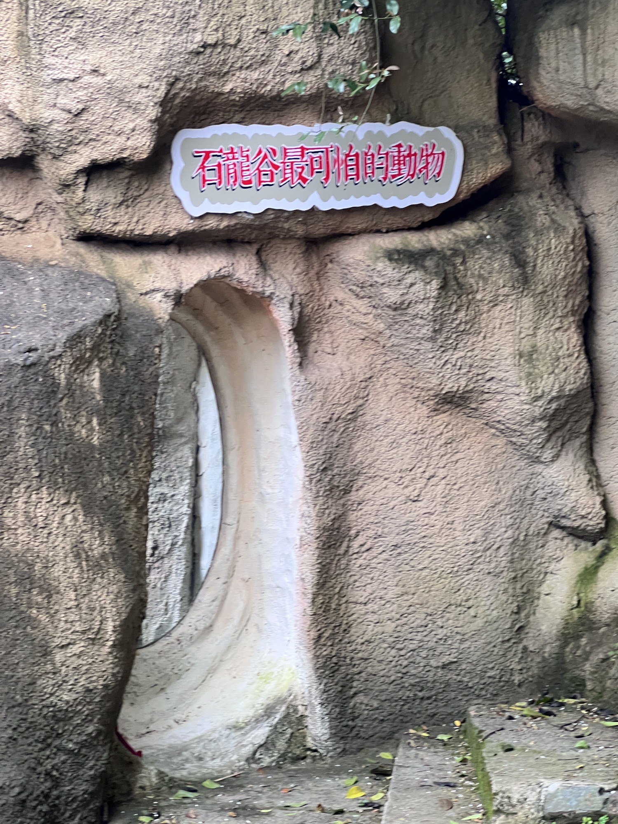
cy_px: 412
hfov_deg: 19.1
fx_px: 1833
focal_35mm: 77
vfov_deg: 25.3
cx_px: 309
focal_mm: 9
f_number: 2.8
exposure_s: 1/63
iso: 250
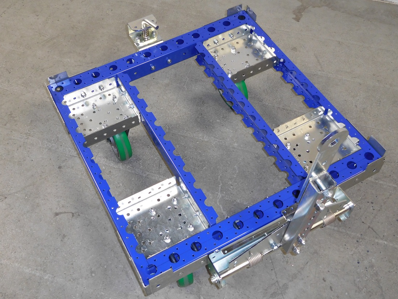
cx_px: 199
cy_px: 150
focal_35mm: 40
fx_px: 460
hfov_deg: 46.8
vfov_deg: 36.0
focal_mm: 7.1
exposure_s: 1/30
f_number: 3.9
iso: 250
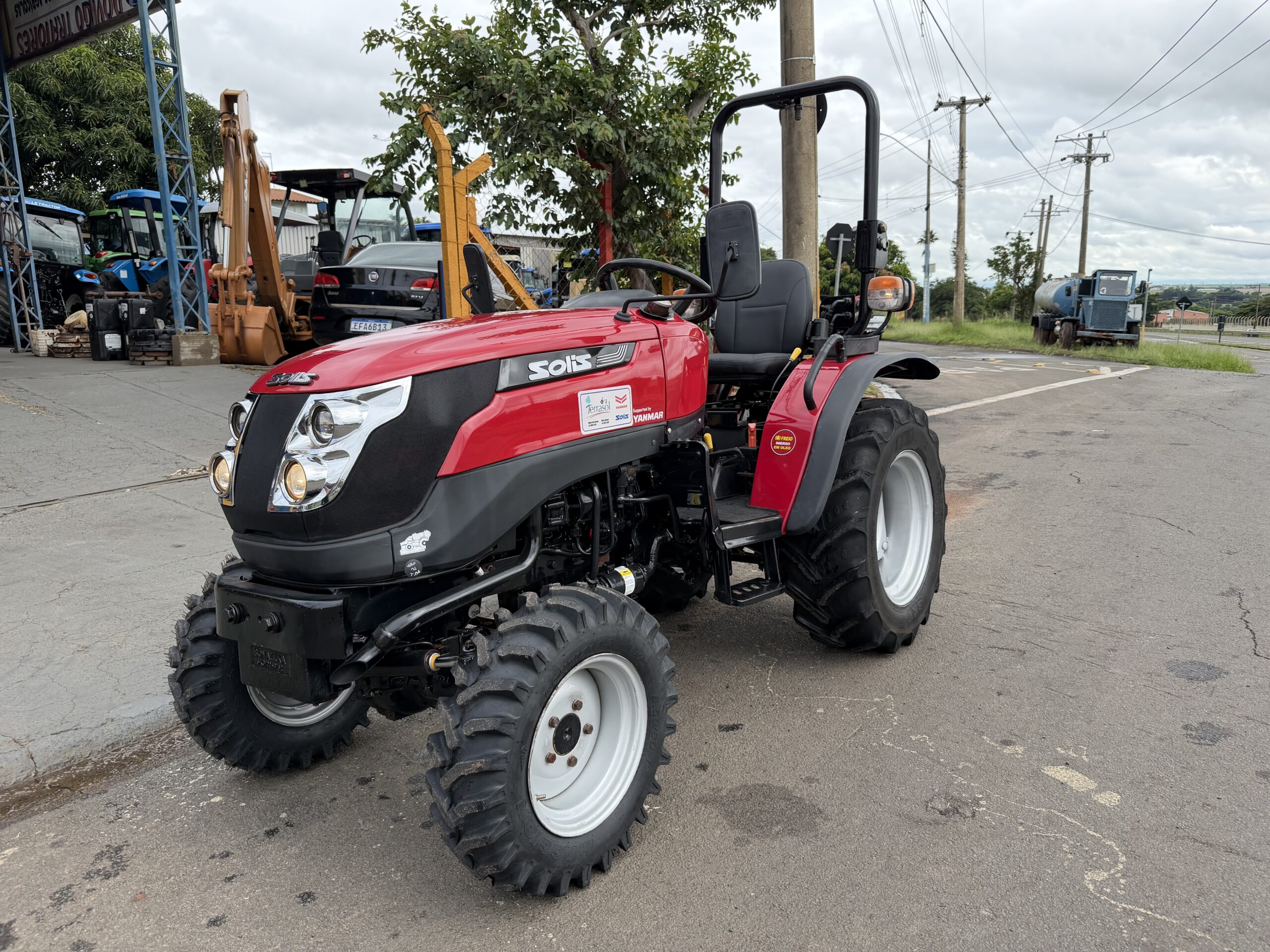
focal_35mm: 24
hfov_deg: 71.6
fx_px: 881
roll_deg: +0.7
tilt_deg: -11.7
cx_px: 635
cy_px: 476
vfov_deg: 56.8
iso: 100
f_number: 1.78
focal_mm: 6.76
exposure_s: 1/1361
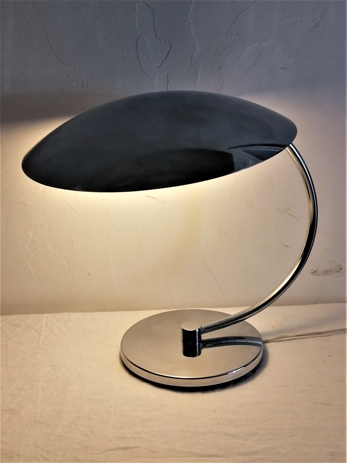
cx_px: 174
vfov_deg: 43.9
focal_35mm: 43
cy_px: 232
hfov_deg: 33.6
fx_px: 575
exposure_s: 1/100
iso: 80
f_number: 1.8
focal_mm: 5.4
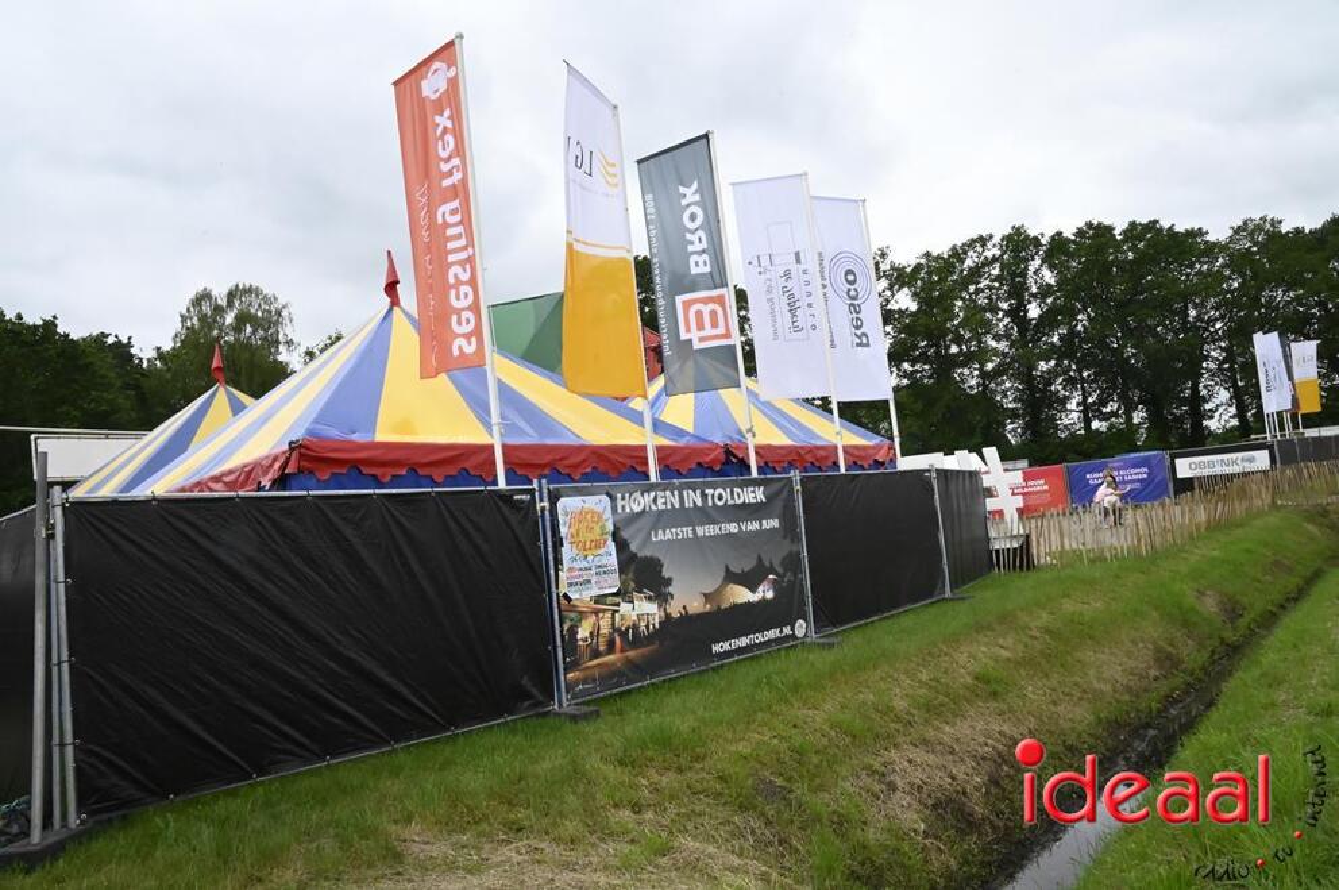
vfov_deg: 53.0
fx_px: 892
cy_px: 445
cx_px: 670
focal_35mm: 24
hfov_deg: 73.8
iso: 8000
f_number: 18
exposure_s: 1/1250
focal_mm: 24
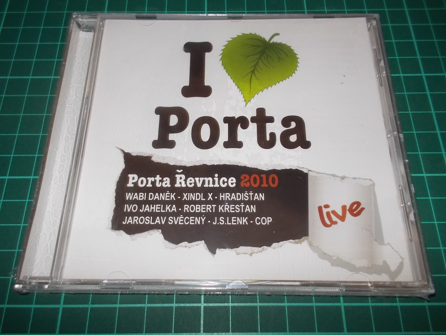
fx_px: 374
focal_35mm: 29
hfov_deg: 61.7
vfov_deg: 48.2
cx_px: 223
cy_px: 168
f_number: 3.3
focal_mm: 4.1
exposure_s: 1/30
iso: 200
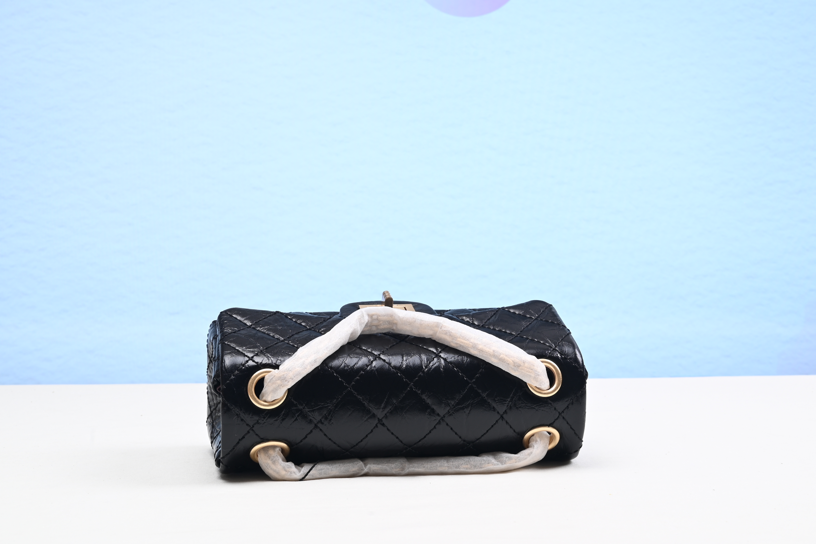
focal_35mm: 49
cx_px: 437
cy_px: 213
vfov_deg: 27.5
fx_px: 1111
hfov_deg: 40.3
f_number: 16
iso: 100
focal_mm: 39
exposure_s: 1/2
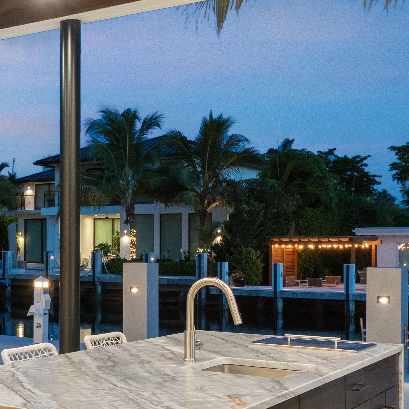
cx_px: -17
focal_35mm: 57
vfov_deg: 30.0
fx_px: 762
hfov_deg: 27.9
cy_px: 236
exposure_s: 1/2
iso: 1000
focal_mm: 18
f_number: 11
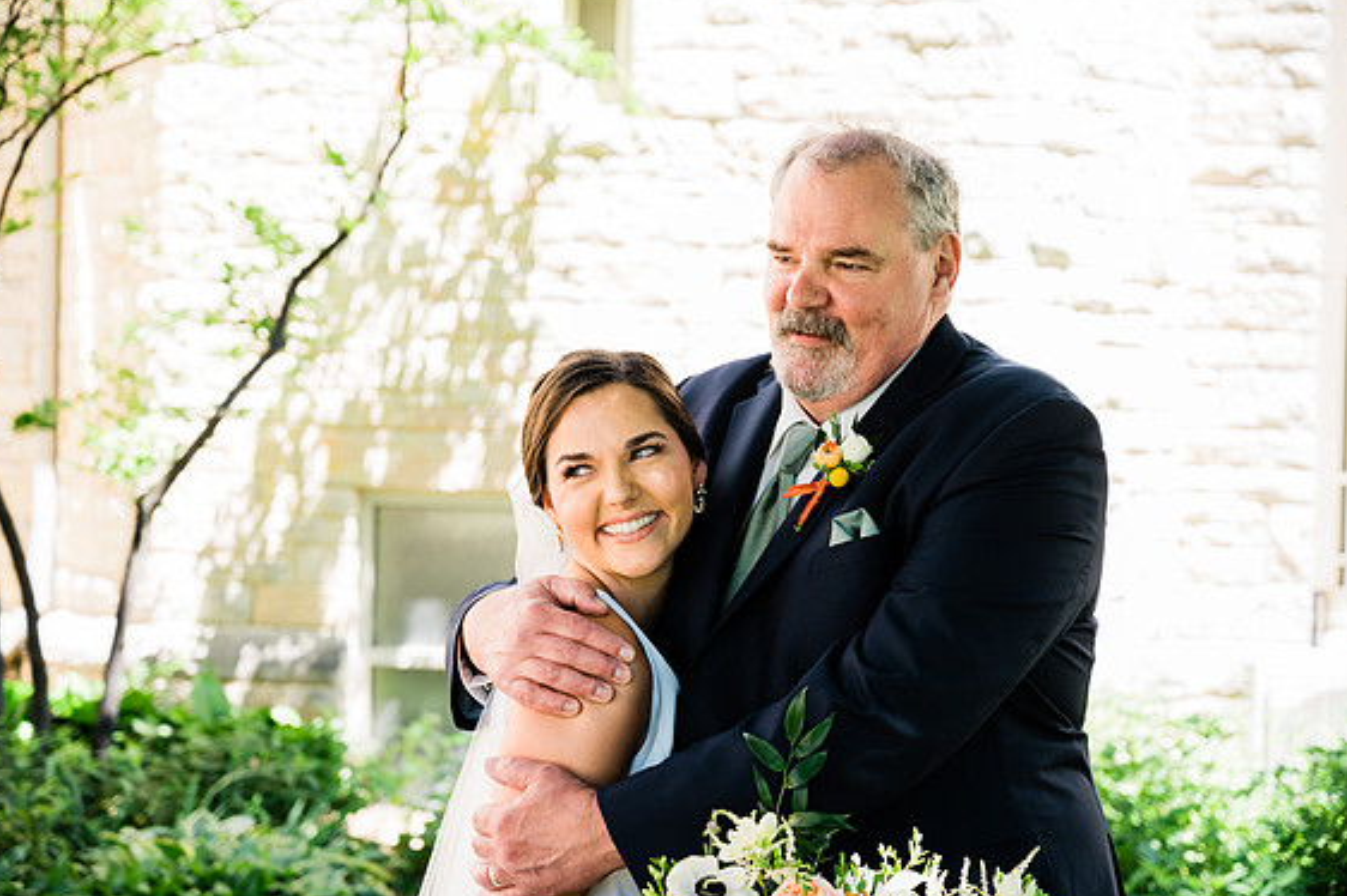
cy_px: 448
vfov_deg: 20.9
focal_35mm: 65
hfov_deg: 31.0
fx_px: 2431
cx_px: 659
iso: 320
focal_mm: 63
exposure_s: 1/320
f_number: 4
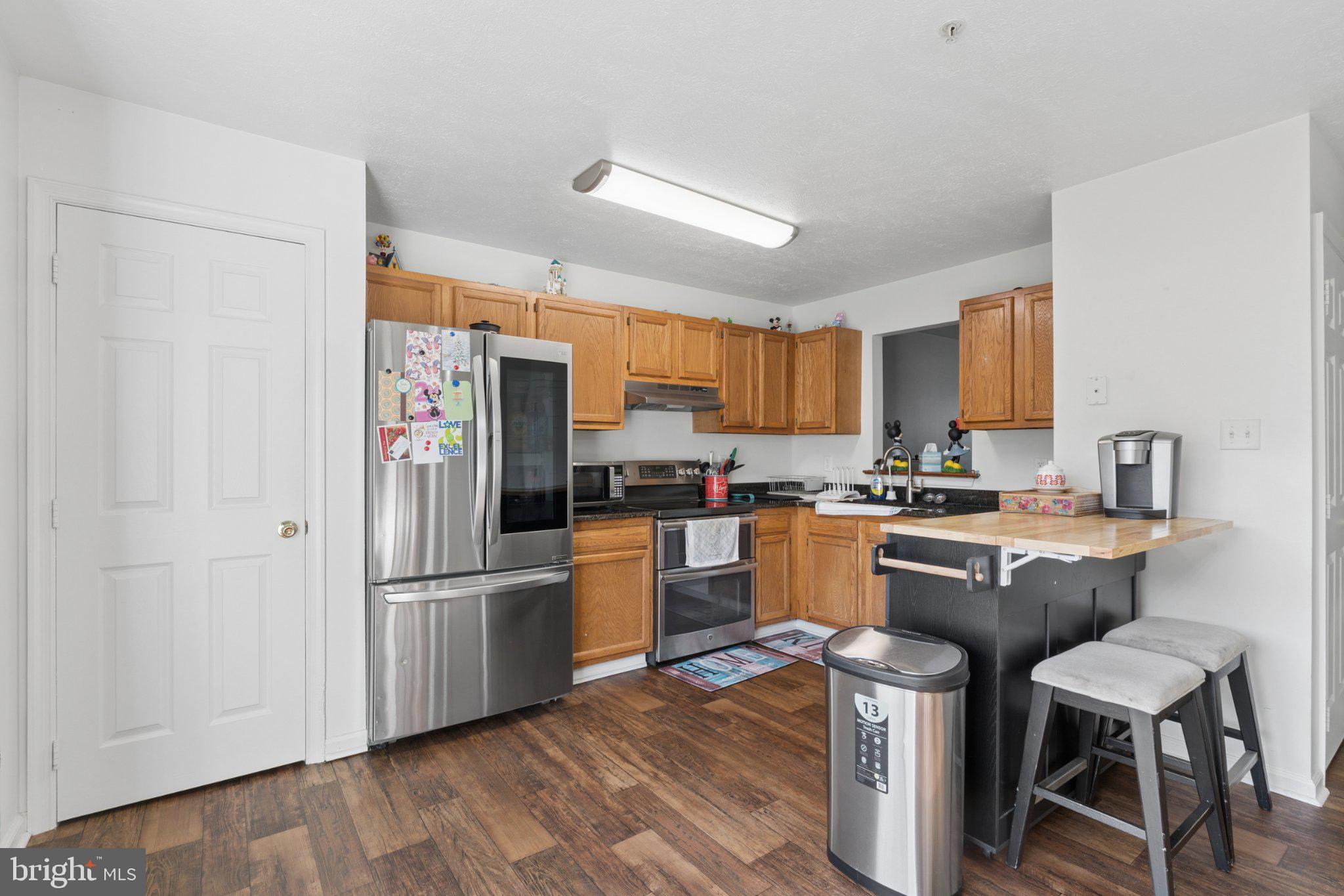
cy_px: 448
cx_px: 672
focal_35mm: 16
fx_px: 616
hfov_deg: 95.0
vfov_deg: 72.0
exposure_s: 1/10
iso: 100
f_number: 8
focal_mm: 11
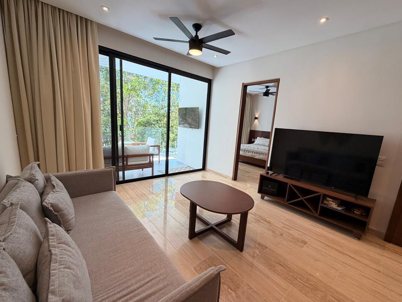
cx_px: 207
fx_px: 174
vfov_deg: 81.7
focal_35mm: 15
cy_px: 155
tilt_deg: -10.5
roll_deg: -4.3
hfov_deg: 98.1
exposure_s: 1/120
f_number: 2.2
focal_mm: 2.22
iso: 80
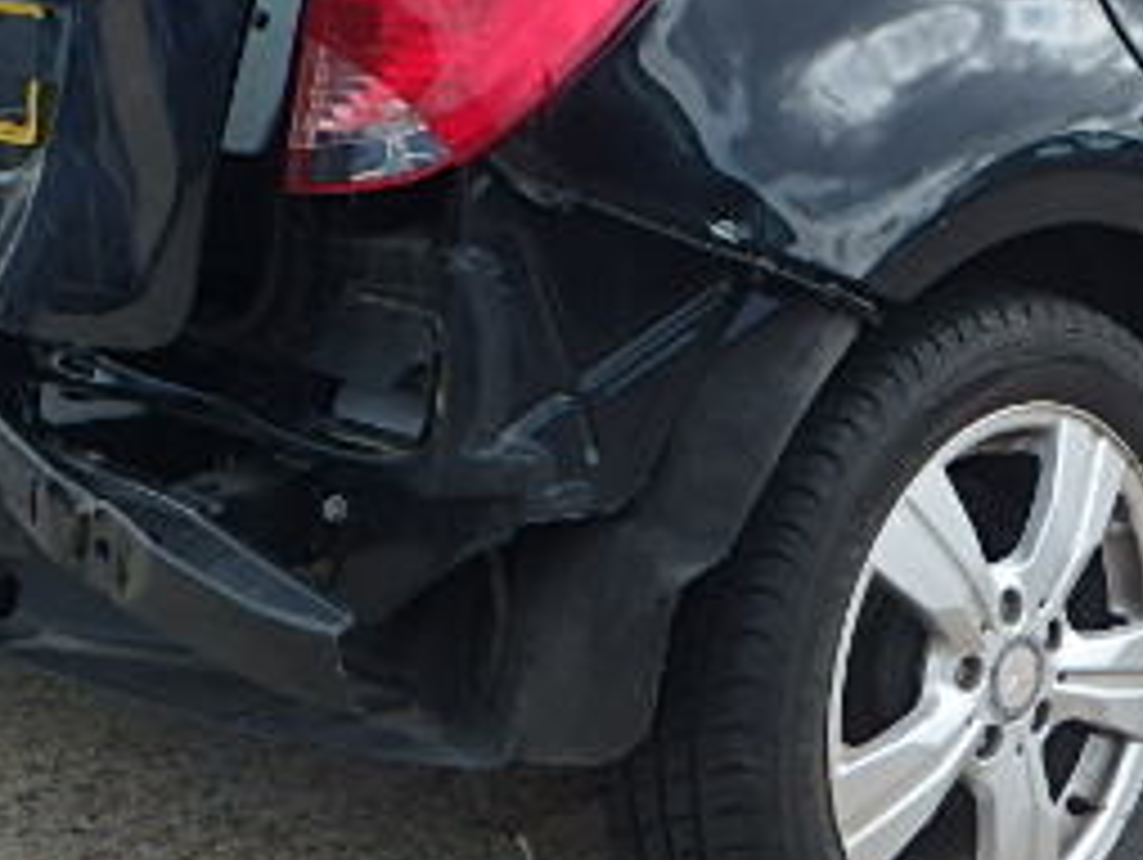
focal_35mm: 78
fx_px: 2578
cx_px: 814
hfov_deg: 24.8
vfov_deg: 18.6
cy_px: 95
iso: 125
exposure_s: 1/320
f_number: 4.7
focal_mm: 5.6
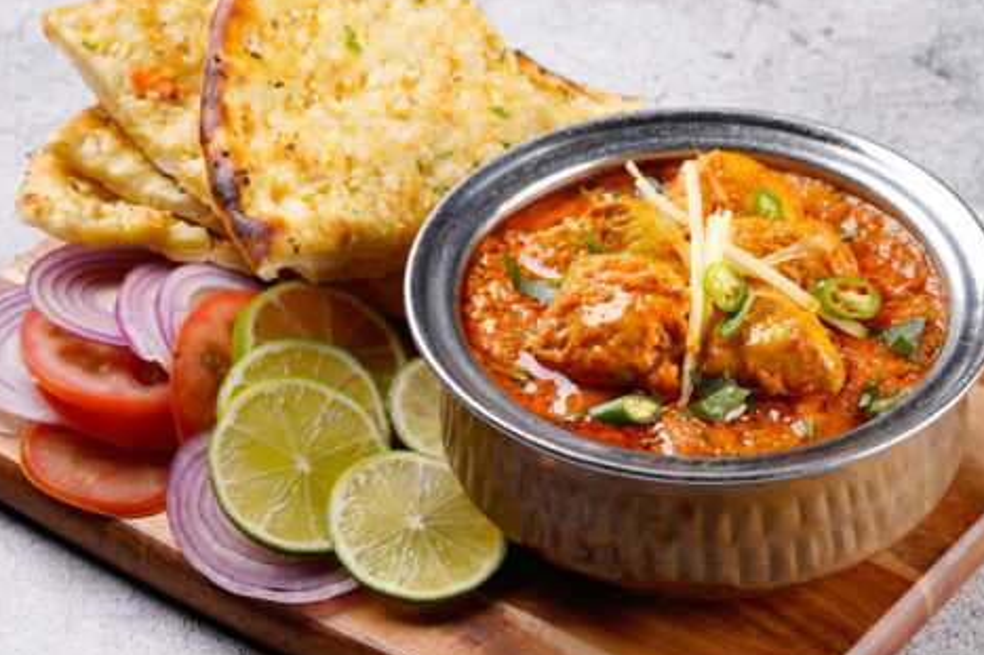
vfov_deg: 9.3
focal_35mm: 148
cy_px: 345
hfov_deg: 13.9
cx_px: 520
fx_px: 4044
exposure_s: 1/125
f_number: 11
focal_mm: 90
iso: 100
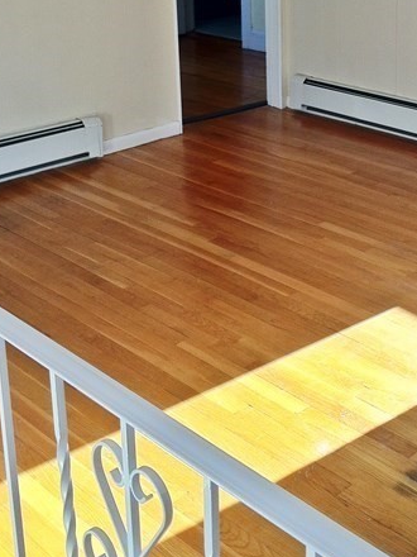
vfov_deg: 31.0
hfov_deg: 23.7
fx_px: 980
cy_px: 127
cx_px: 323
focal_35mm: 61
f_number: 2.8
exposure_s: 1/33
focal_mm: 3.85
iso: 100
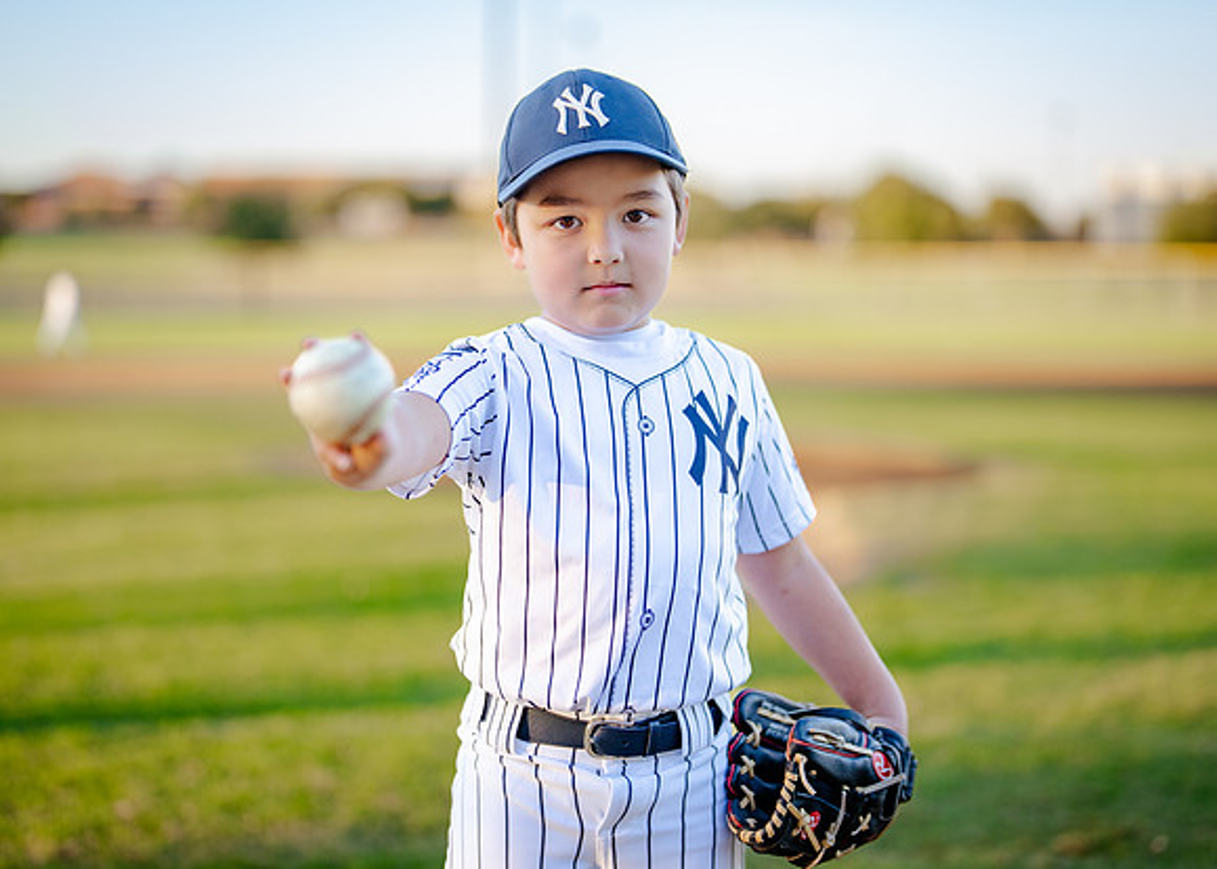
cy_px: 389
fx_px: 2175
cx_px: 618
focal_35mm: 63
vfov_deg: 22.6
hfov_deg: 31.3
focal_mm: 50
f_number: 1.2
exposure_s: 1/1600
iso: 250
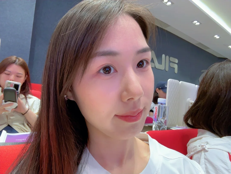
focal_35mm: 23
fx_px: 154
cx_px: 116
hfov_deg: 73.9
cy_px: 87
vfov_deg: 58.9
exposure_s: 1/50
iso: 80
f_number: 1.9
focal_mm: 2.69
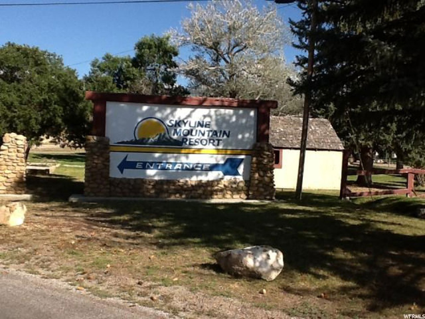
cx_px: 212
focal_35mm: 44
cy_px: 160
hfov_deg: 42.9
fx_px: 540
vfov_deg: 32.9
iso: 40
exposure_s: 1/1115
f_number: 2.4
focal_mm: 2.03
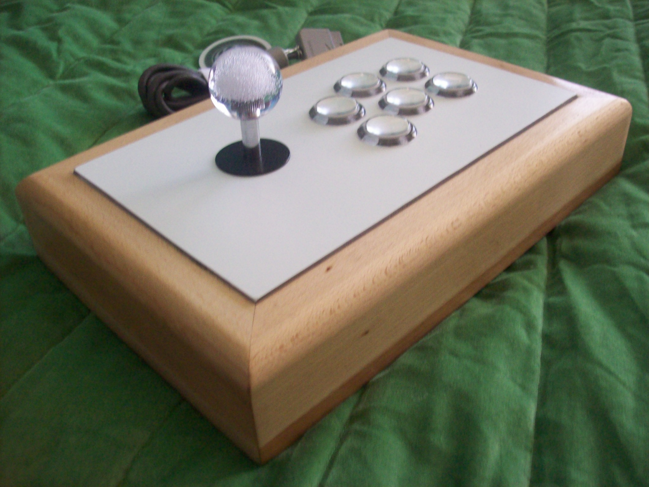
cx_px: 324
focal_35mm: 36
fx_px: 675
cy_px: 244
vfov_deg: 39.7
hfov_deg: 51.4
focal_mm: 6
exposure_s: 1/8
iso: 200
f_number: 2.7
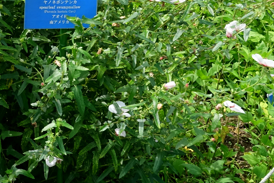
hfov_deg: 21.7
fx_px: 685
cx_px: -7
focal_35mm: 90
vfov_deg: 14.7
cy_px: -34
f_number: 4.5
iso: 400
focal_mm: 11.45
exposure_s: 1/160
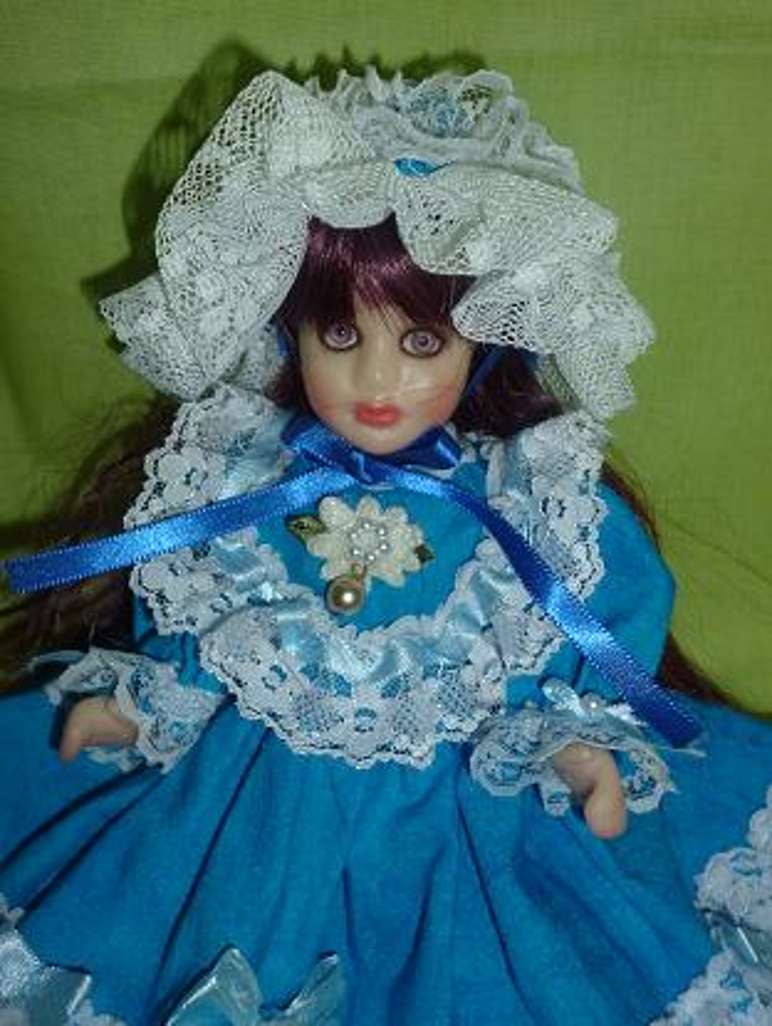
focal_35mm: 32
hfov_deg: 44.2
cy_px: 513
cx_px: 386
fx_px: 950
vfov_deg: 56.8
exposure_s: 1/60
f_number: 3.3
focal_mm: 5.7
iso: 125
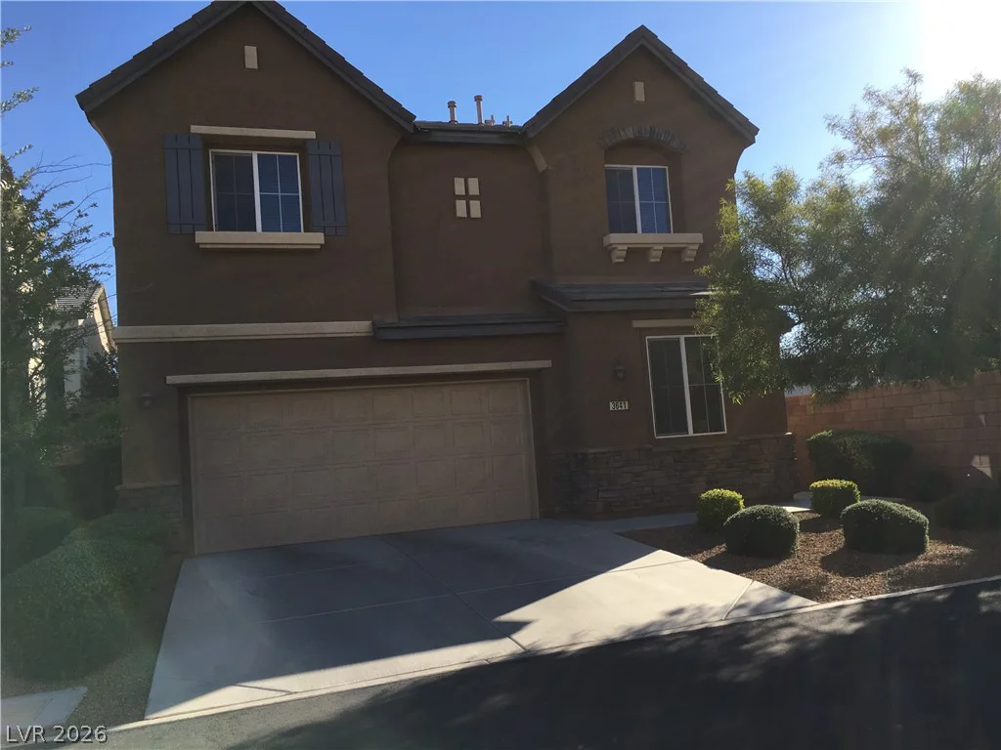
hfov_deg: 61.7
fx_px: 839
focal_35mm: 29
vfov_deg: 48.2
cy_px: 375
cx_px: 500
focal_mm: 4.15
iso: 25
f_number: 2.2
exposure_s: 1/999
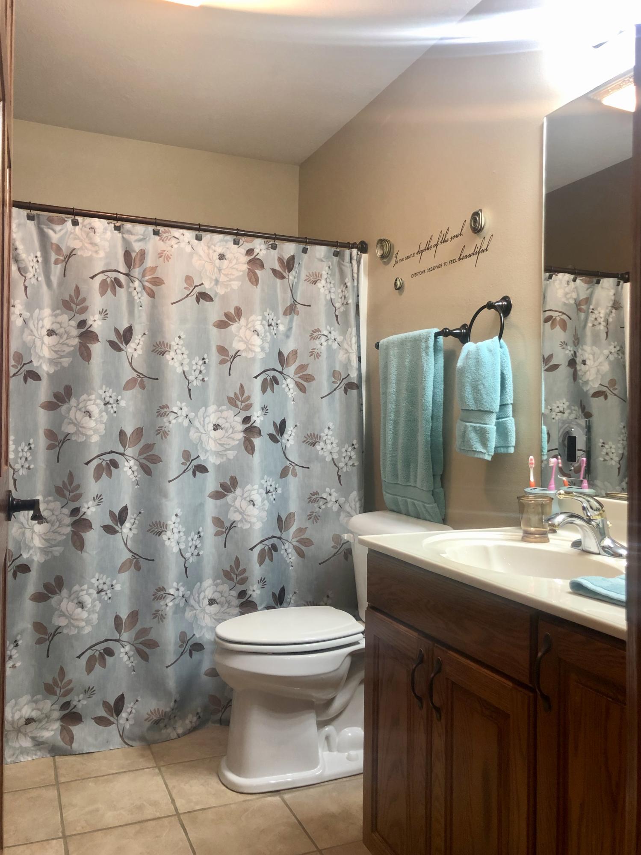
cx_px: 320
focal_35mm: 28
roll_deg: +0.2
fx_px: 691
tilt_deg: +0.5
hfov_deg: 49.7
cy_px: 428
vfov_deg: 63.4
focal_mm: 4
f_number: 1.8
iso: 40
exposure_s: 1/17
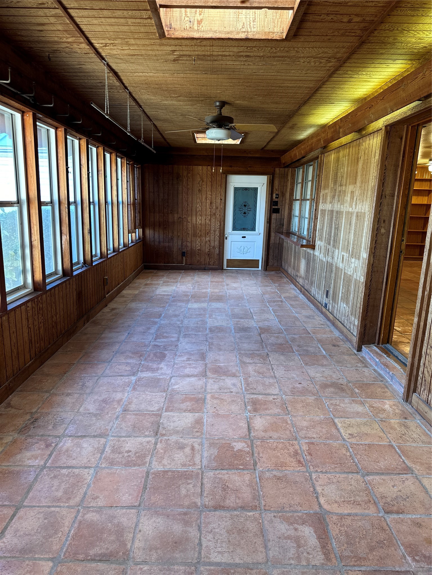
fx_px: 399
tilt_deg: -11.9
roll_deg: -0.9
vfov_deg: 71.6
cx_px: 216
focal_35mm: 24
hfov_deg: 56.8
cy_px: 288
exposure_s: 1/60
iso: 125
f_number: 1.78
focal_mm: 6.86
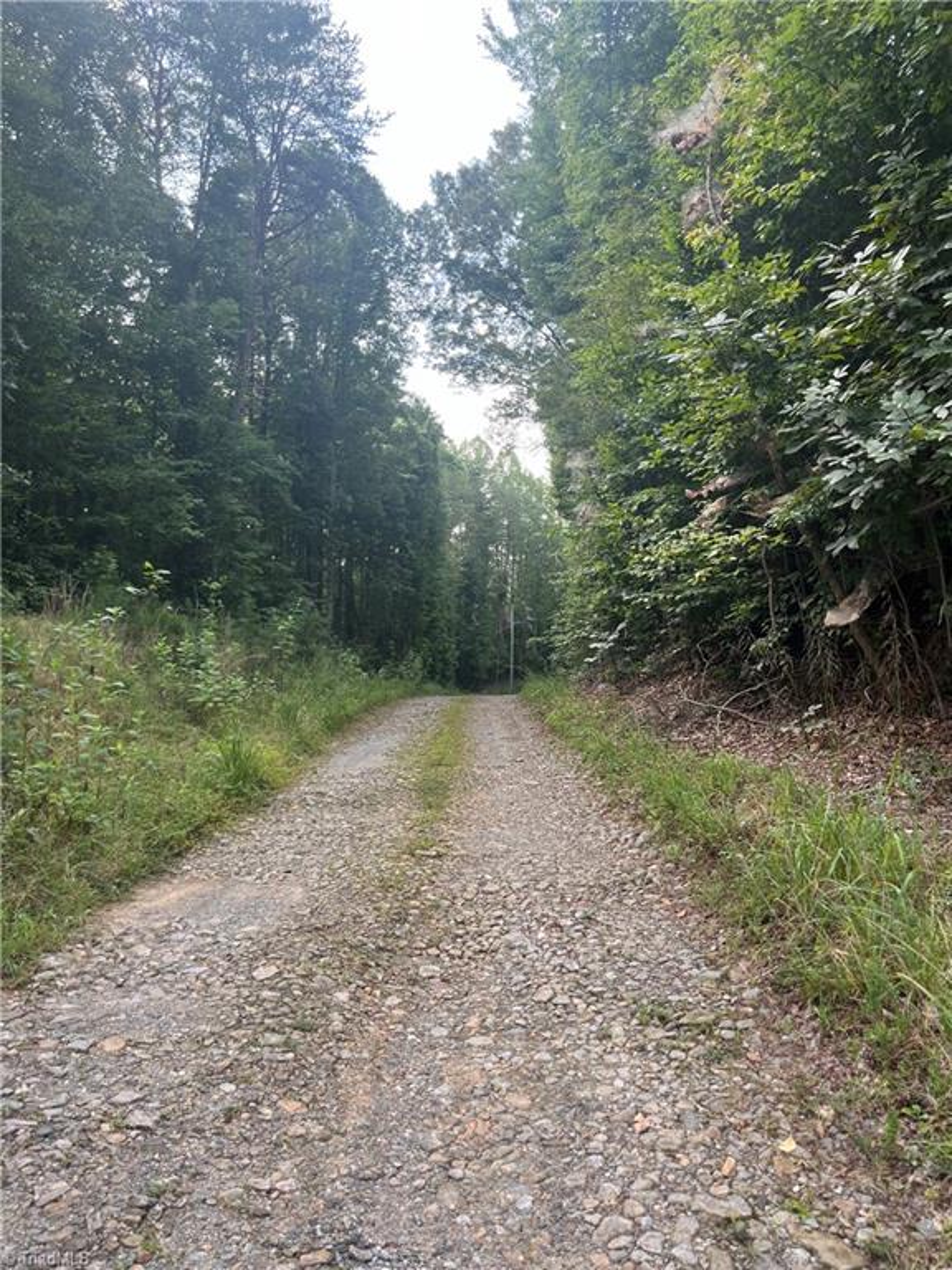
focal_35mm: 26
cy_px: 635
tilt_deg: +3.4
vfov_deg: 67.3
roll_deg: +0.3
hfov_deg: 53.1
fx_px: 953
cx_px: 476
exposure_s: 1/277
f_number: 1.6
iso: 40
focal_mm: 5.1
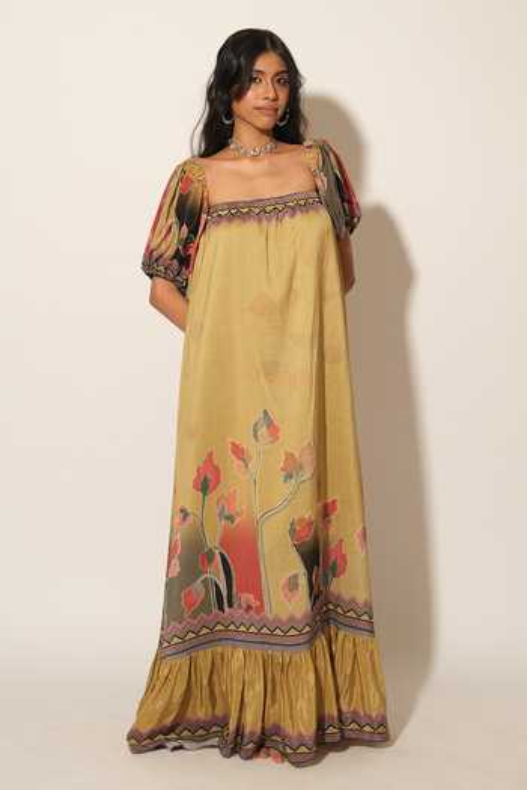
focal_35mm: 51
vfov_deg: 38.9
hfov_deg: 26.5
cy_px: 395
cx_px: 264
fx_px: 1120
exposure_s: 1/160
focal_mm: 34.2
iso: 160
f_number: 5
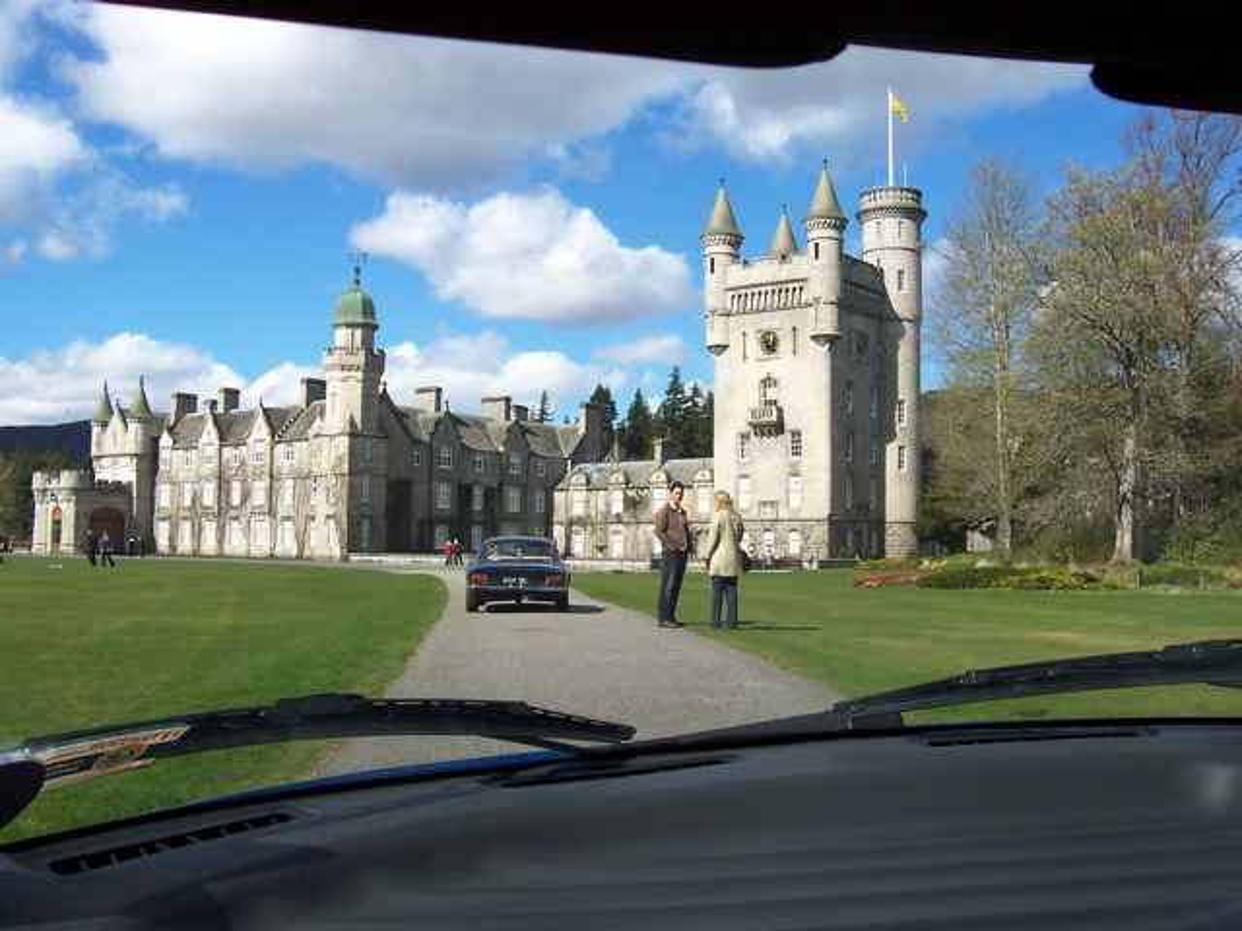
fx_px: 1328
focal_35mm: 37
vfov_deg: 38.7
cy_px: 466
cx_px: 621
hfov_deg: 50.1
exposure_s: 1/350
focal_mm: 5.6
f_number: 5.6
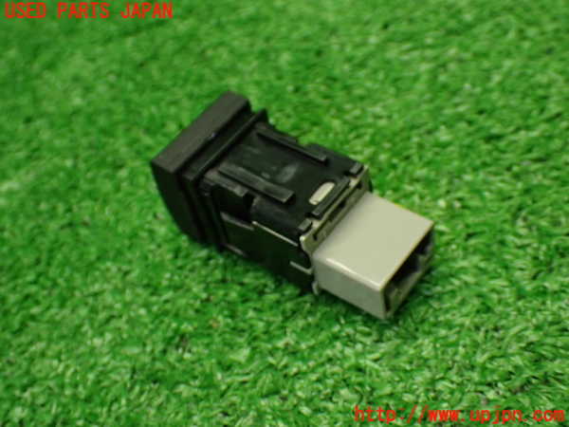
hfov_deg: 40.4
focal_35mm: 47
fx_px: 773
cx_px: 284
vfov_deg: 30.9
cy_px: 214
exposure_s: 1/125
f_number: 3.1
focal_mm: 8.4
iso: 800
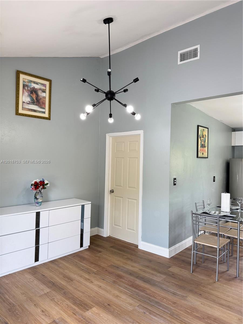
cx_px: 122
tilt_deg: +0.4
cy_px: 162
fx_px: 225
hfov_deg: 56.8
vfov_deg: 71.6
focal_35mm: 24
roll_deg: -0.8
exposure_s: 1/120
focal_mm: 6.76
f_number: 1.78
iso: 160
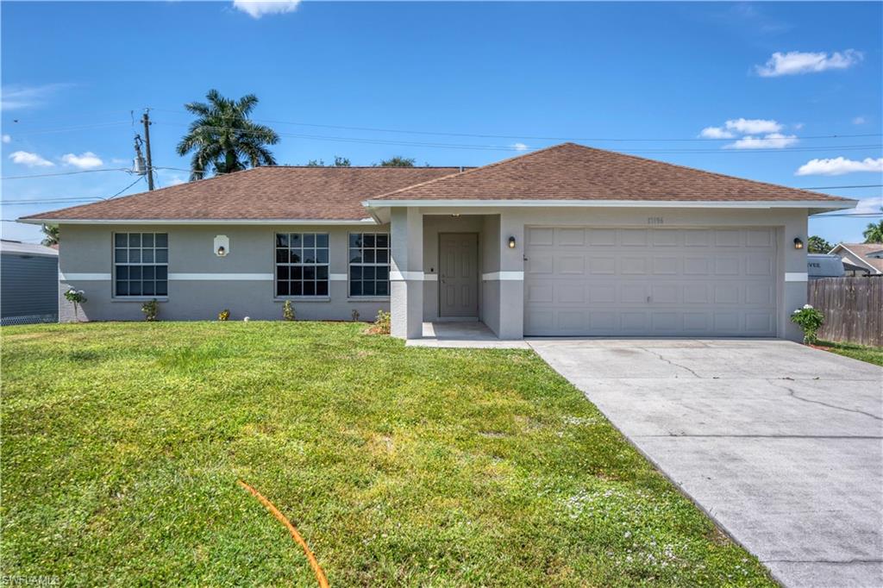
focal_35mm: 31
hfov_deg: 60.3
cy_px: 294
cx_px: 442
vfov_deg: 42.3
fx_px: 760
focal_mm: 31
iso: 400
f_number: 8
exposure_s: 1/4000
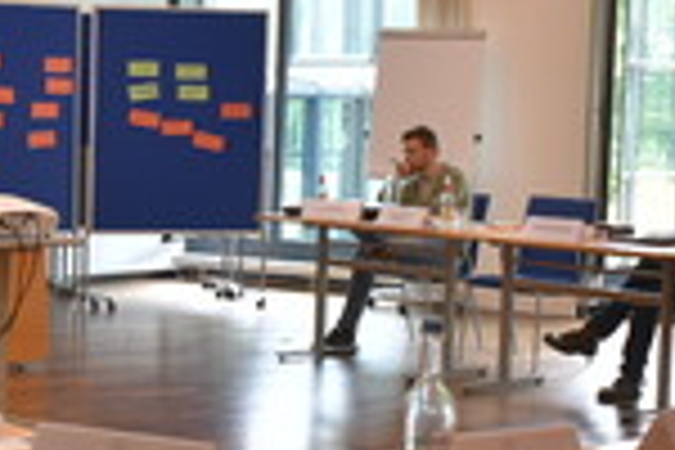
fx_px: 1687
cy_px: 272
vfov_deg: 15.2
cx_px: -68
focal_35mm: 90
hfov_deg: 21.5
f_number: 4.5
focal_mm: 18
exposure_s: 1/80
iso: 400
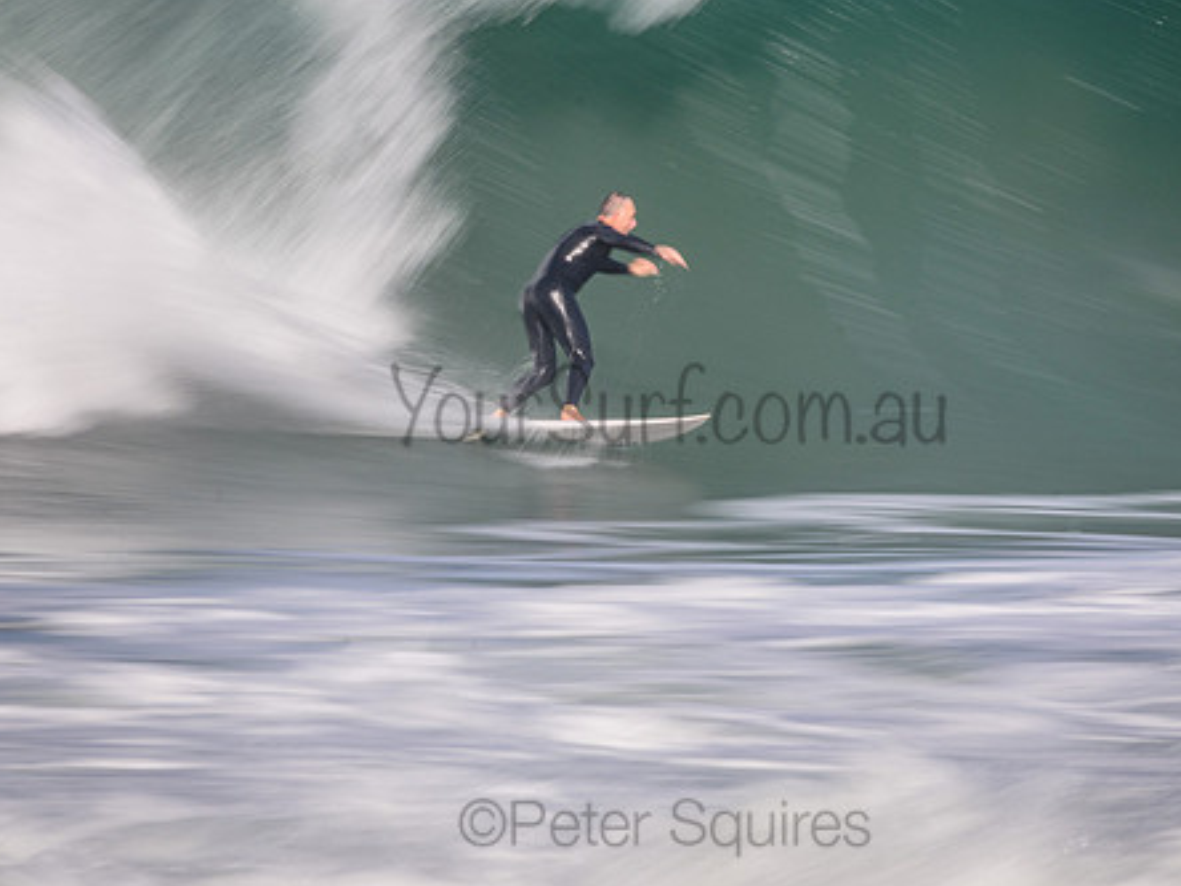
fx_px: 32172
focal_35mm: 943
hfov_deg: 2.1
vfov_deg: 1.6
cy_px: 382
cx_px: 665
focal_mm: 500
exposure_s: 1/20
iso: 100
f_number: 20
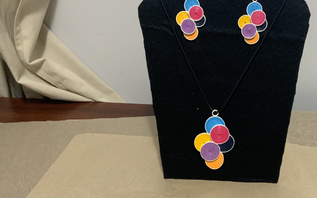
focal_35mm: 44
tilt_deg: -23.0
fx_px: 380
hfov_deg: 44.4
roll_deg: -1.3
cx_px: 218
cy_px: 100
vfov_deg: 29.2
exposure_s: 1/60
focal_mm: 3
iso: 200
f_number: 1.8
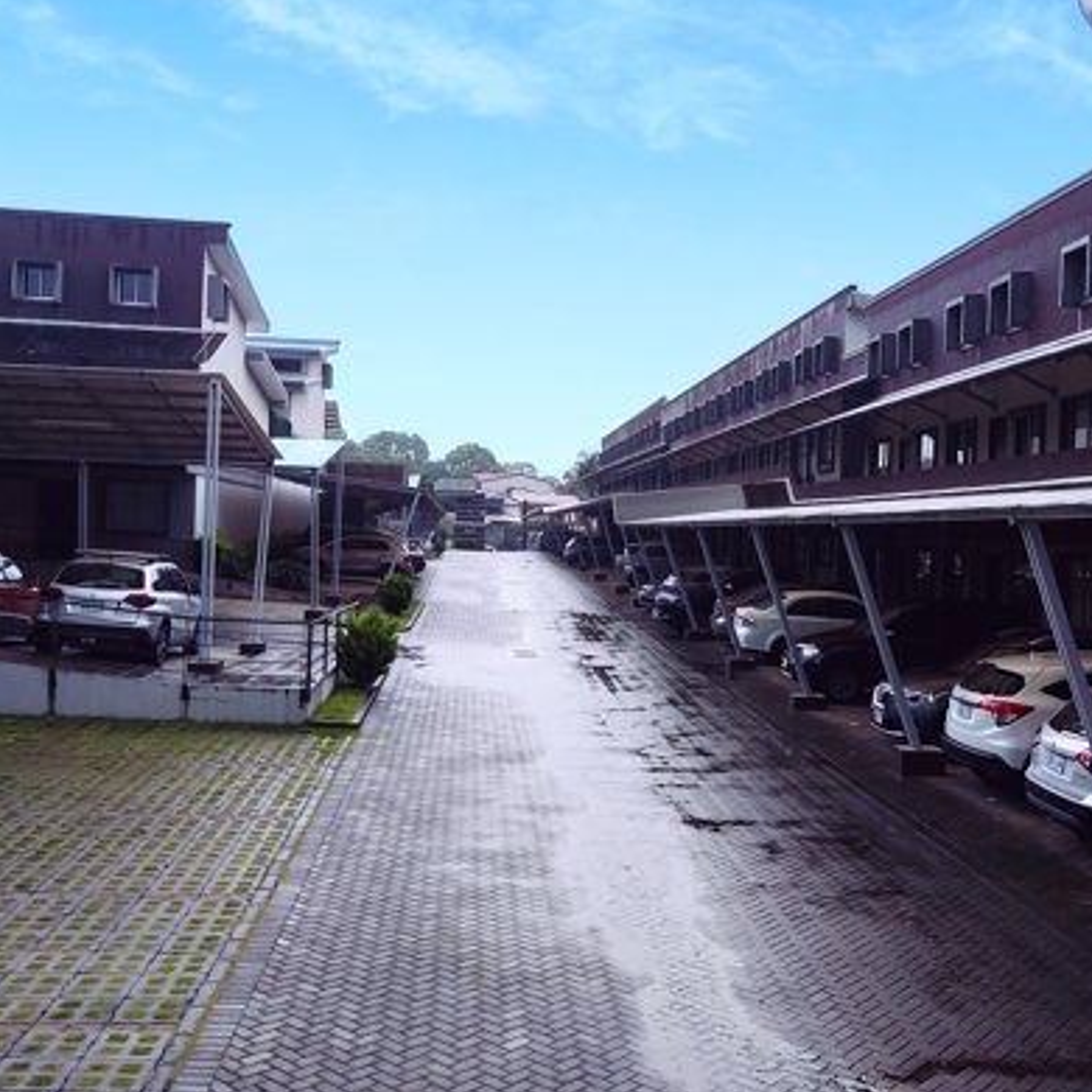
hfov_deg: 45.9
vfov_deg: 46.0
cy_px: 521
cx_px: 615
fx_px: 1285
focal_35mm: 36
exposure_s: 1/100
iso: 55
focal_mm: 4.71
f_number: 1.79
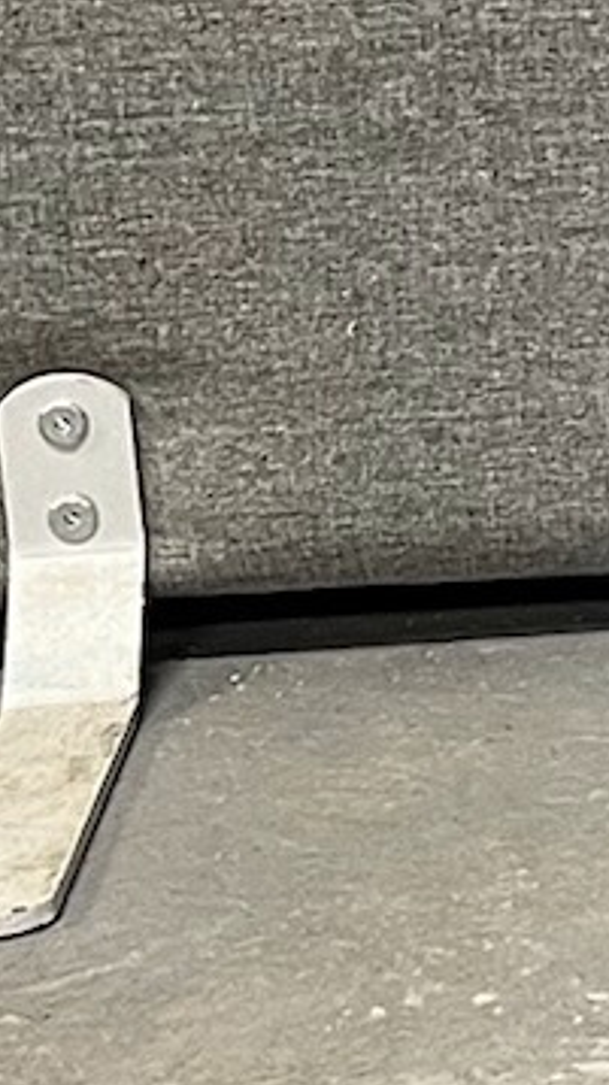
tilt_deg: -14.7
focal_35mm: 162
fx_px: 4657
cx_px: 1888
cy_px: 30
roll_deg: +0.5
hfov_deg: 6.7
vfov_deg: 13.1
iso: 250
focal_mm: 5.1
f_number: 1.6
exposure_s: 1/50
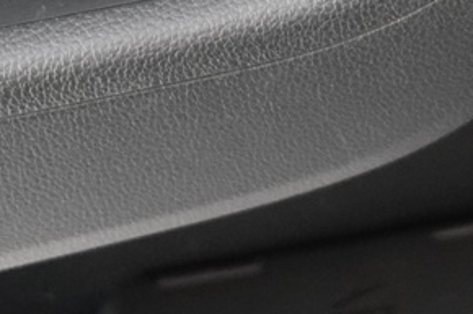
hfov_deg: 15.0
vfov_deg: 9.4
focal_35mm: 134
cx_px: 476
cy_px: -376
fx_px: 1760
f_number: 1.8
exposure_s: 1/8
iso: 800
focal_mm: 9.4
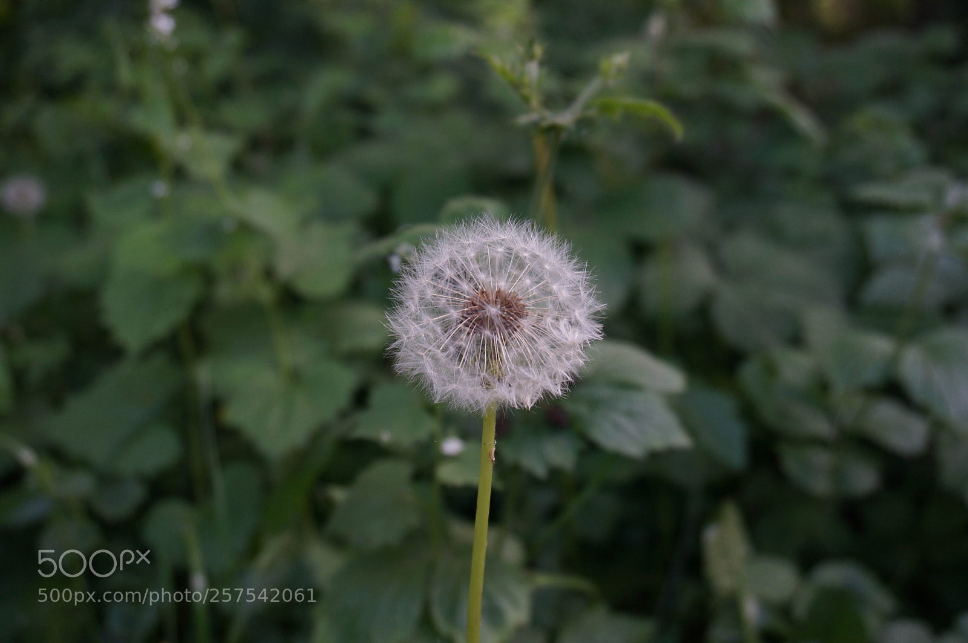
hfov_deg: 49.6
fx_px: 1047
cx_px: 484
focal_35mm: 39
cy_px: 322
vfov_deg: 34.1
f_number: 4.5
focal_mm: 26
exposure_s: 1/60
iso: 200
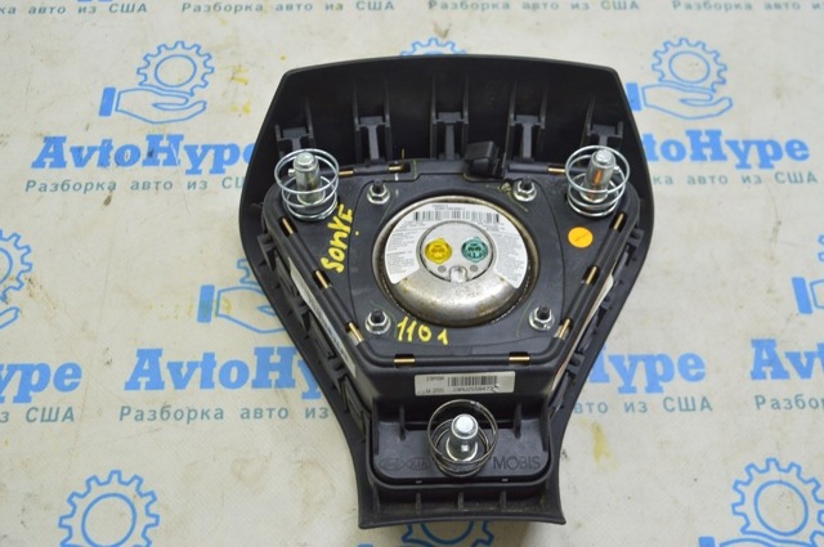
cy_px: 274
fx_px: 789
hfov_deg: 55.2
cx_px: 412
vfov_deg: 38.3
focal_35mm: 34
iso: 400
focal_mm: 23
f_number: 5.6
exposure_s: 1/20
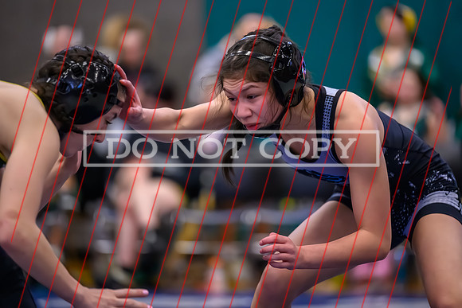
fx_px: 2567
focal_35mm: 200
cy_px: 154
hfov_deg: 10.3
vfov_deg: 6.9
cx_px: 231
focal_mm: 200
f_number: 2.8
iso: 10000
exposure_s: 1/640
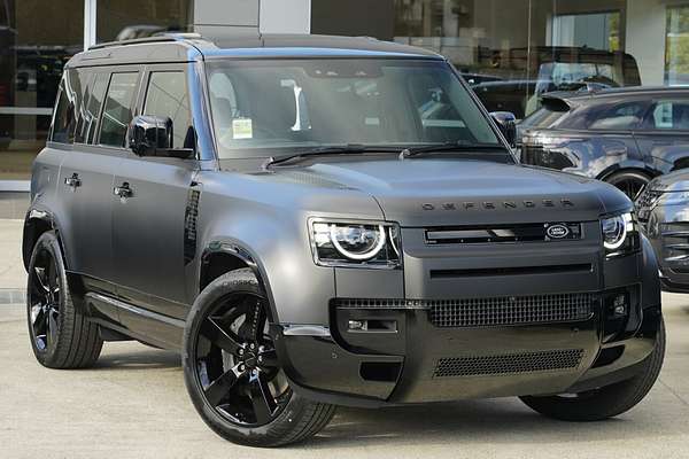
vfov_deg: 13.7
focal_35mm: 100
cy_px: 230
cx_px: 344
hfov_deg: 20.4
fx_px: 1914
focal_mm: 100
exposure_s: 1/320
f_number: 7.1
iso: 1000
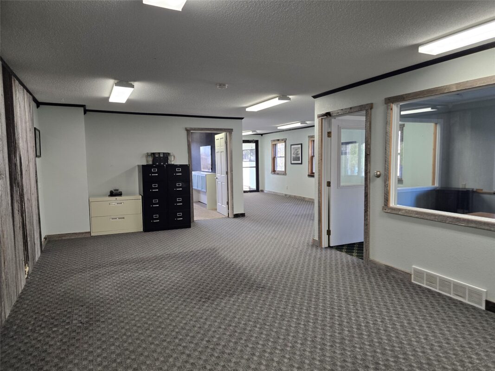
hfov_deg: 73.9
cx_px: 248
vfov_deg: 58.9
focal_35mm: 23
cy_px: 186
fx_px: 329
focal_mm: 6.3
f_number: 1.7
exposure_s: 1/180
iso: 200
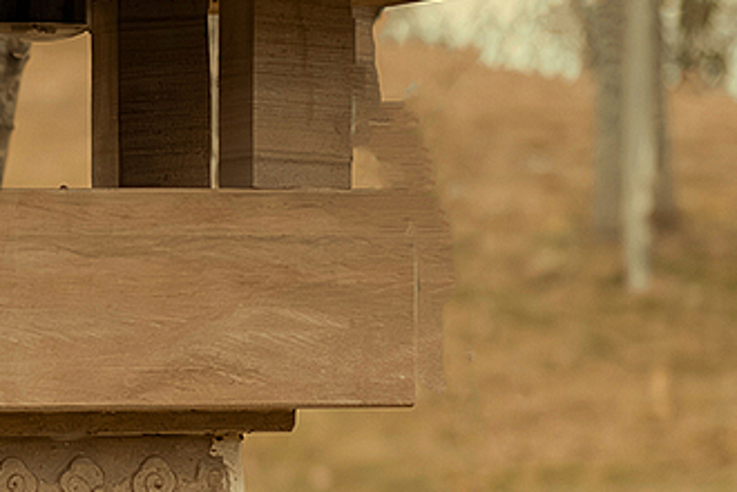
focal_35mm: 320
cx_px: -286
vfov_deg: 4.3
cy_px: 510
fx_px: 6551
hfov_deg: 6.4
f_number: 1.8
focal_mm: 55
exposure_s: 1/2000
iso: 400
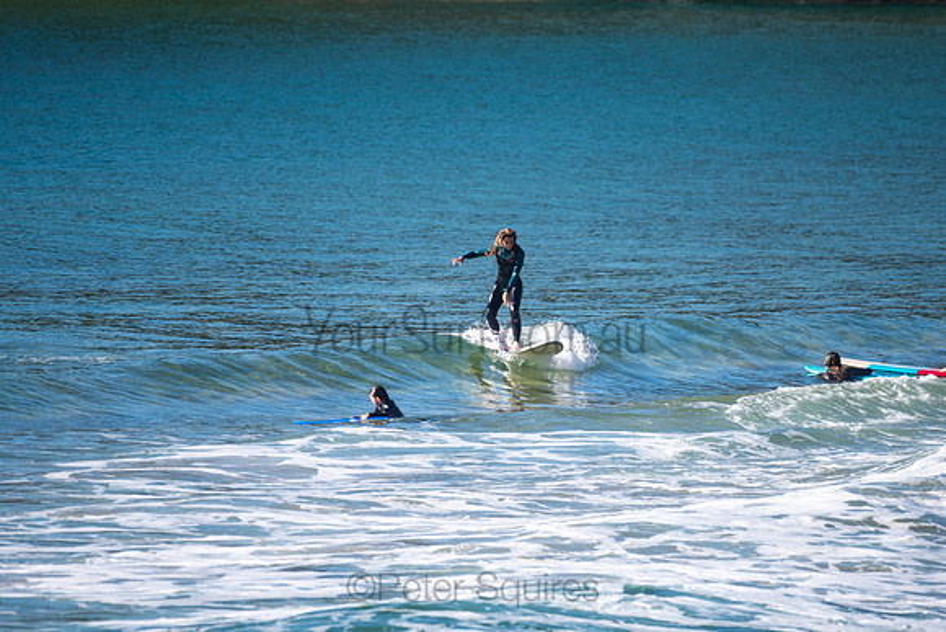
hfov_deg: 3.4
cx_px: 484
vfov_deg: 2.3
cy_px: 309
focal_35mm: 599
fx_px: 15732
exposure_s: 1/320
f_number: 5.6
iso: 31
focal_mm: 500
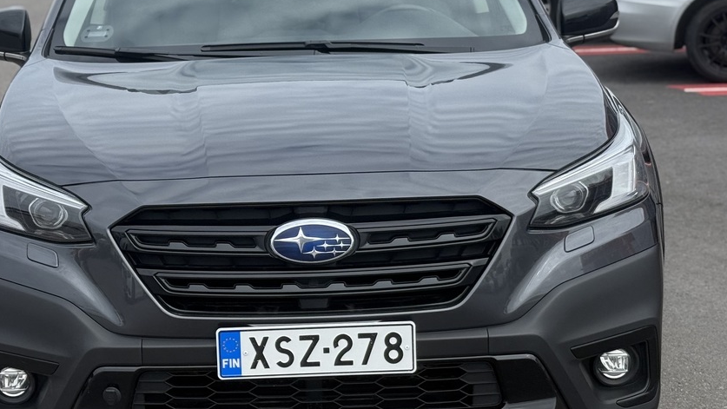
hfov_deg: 23.6
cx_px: 287
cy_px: 192
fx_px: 1735
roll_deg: -0.8
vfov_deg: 13.4
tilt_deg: -8.9
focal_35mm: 90
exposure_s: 1/2577
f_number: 1.78
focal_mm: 6.76
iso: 80
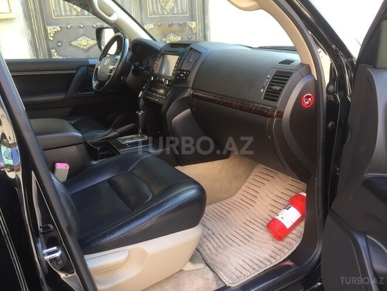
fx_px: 324
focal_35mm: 29
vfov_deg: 48.2
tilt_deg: -18.9
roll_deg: +2.1
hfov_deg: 61.7
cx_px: 194
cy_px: 146
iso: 50
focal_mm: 4.15
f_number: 2.2
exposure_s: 1/100
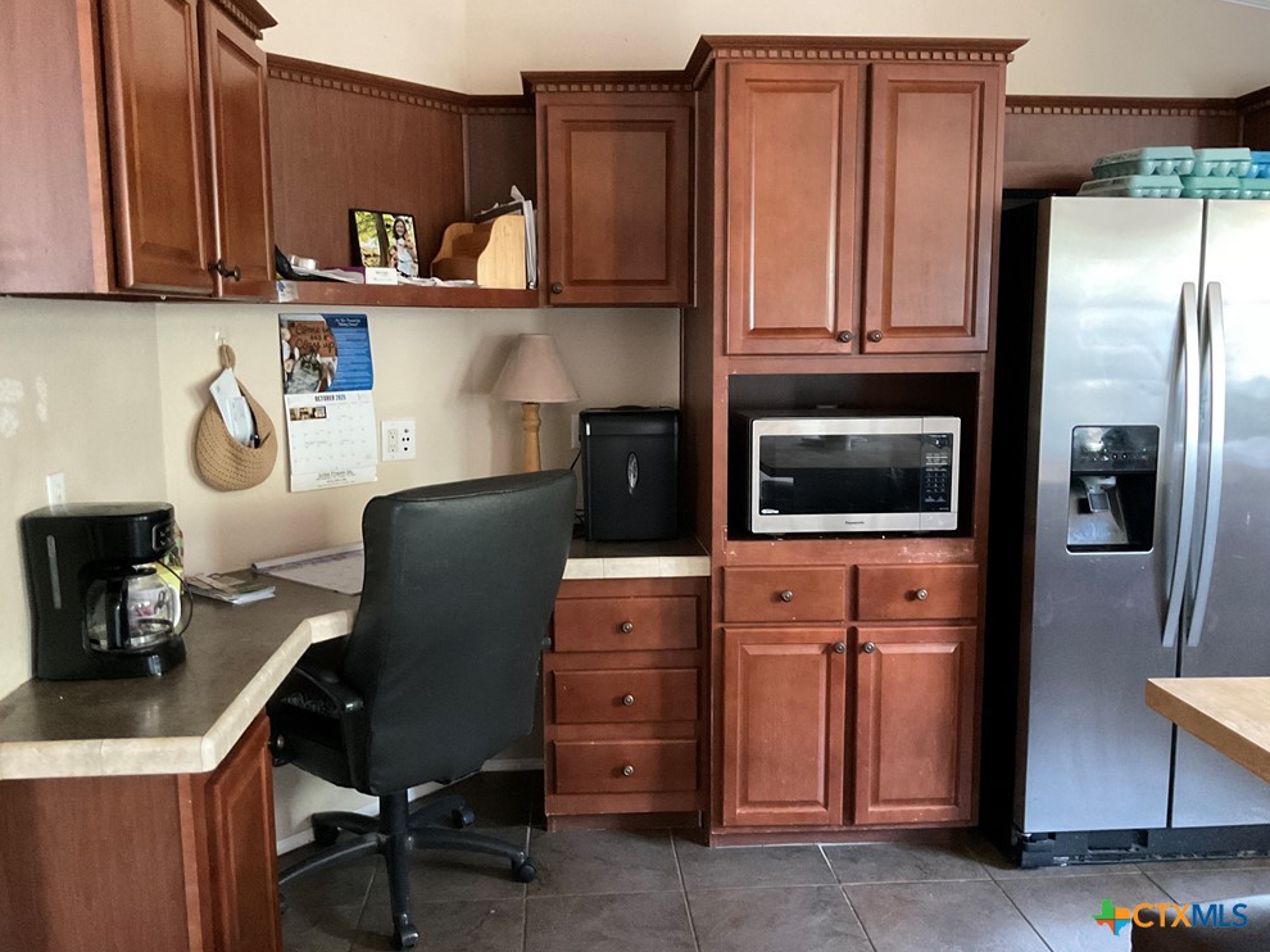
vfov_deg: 46.8
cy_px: 470
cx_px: 622
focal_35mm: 30
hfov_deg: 60.0
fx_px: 1100
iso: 500
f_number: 1.8
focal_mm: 3
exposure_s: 1/30
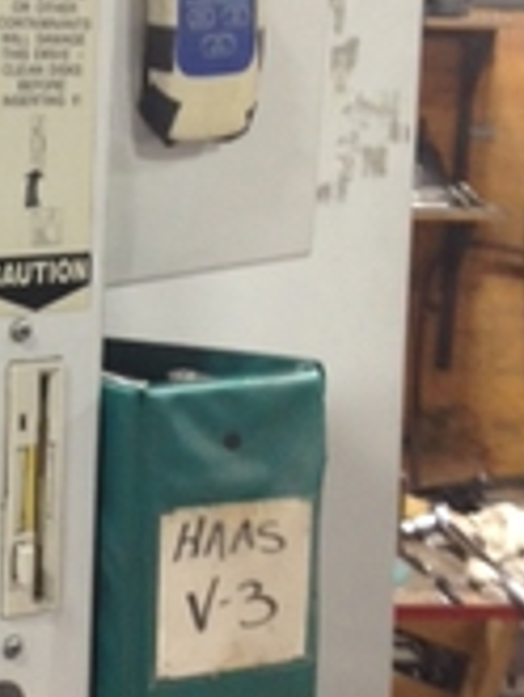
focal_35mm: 85
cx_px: -97
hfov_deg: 16.7
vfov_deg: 23.0
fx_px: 1713
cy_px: 296
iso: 160
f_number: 2.4
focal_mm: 4.28
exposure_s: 1/20
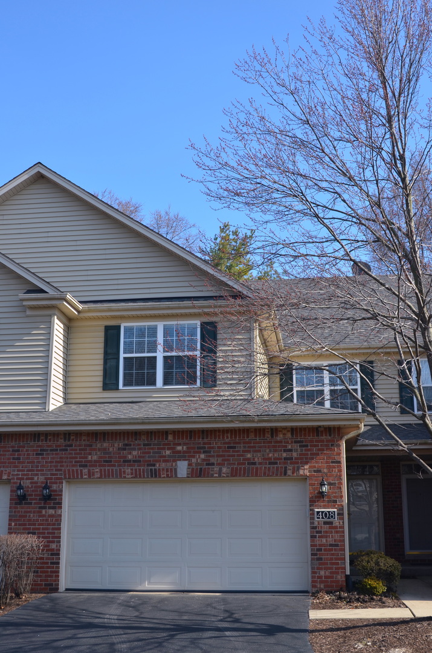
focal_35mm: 40
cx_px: 216
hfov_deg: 32.9
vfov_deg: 48.0
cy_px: 326
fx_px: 732
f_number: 8
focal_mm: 27
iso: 180
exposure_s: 1/250
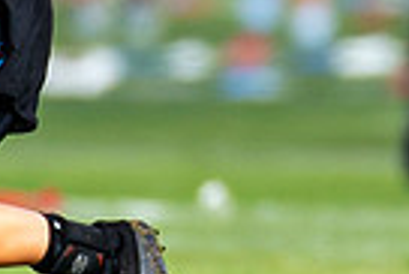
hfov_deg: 0.6
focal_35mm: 3375
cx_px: 202
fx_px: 38384
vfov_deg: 0.4
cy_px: -189
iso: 125
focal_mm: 300
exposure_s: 1/1250
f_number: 2.8
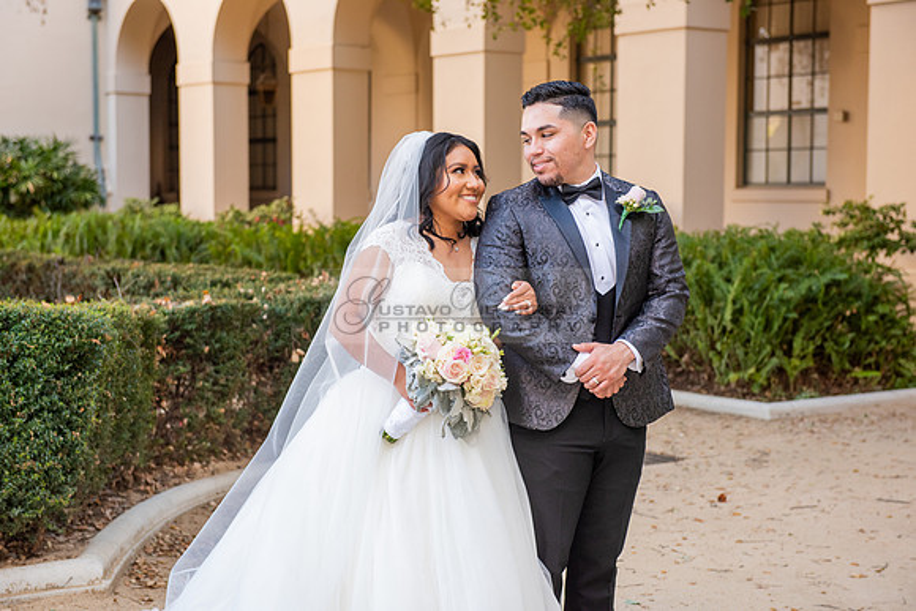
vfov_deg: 20.6
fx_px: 1680
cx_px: 458
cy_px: 306
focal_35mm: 66
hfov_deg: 30.5
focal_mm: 66
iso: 640
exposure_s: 1/200
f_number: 4.5
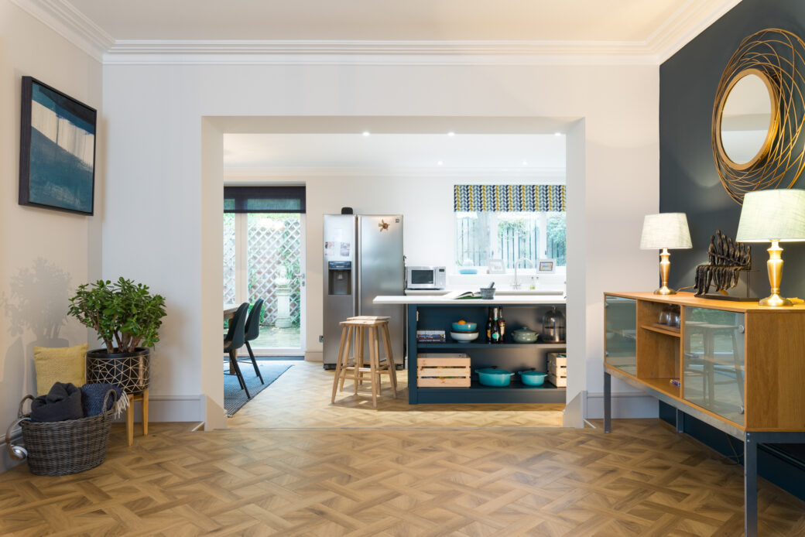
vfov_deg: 49.6
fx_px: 582
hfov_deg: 69.4
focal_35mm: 26
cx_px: 402
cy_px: 268
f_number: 9
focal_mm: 26
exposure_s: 1/2.5
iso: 400
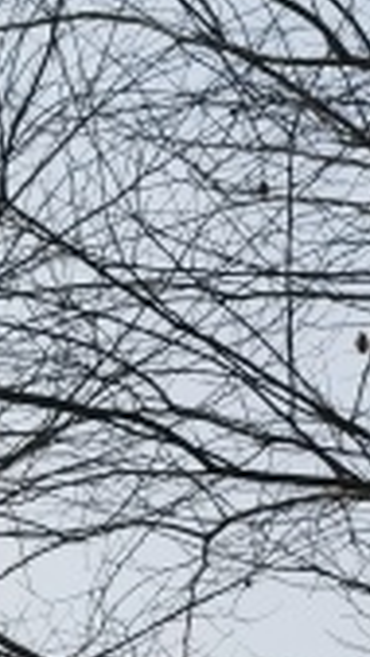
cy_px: 1483
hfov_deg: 6.5
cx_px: -121
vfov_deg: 10.3
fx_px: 3246
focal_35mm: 186
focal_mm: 6.67
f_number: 1.9
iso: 50
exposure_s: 1/9259
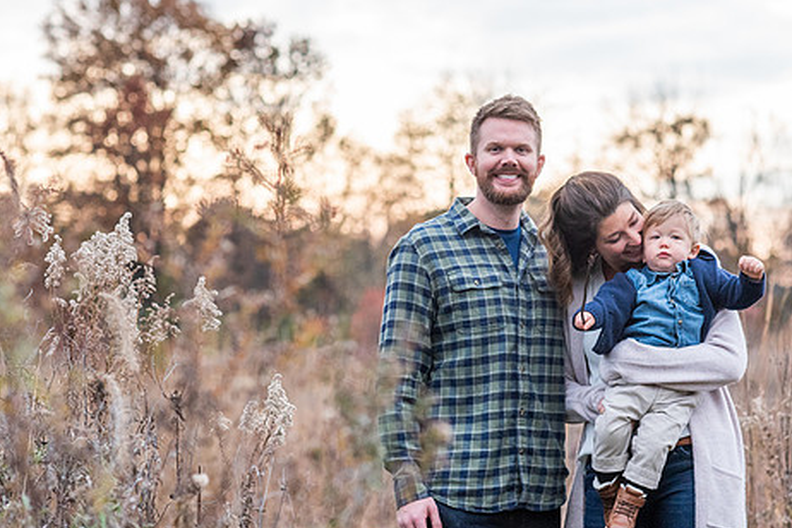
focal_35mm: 117
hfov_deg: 17.5
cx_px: 495
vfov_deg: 11.7
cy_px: 220
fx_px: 2574
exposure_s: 1/200
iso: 1600
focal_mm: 85
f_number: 3.5
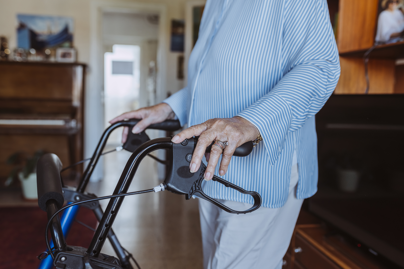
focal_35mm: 35
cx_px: 202
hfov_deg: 54.4
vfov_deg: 37.9
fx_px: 393
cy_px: 134
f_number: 3.2
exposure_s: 1/100
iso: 640
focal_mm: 35
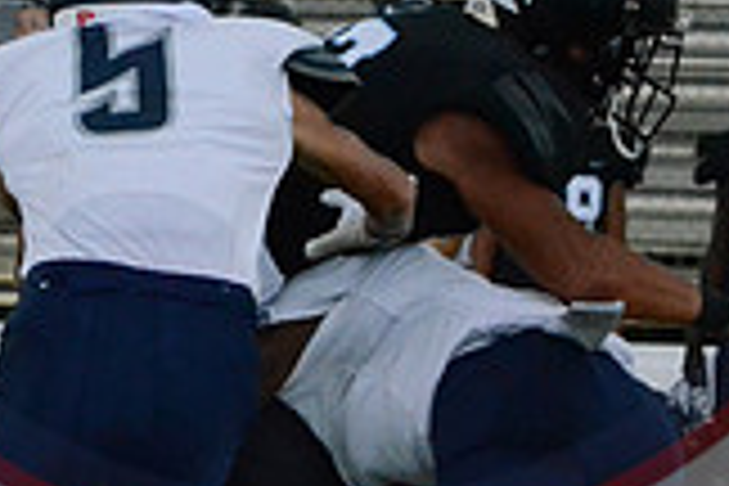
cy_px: 86
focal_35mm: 884
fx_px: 17895
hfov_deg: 2.3
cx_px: 306
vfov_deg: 1.6
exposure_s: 1/4000
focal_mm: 165
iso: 6400
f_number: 9
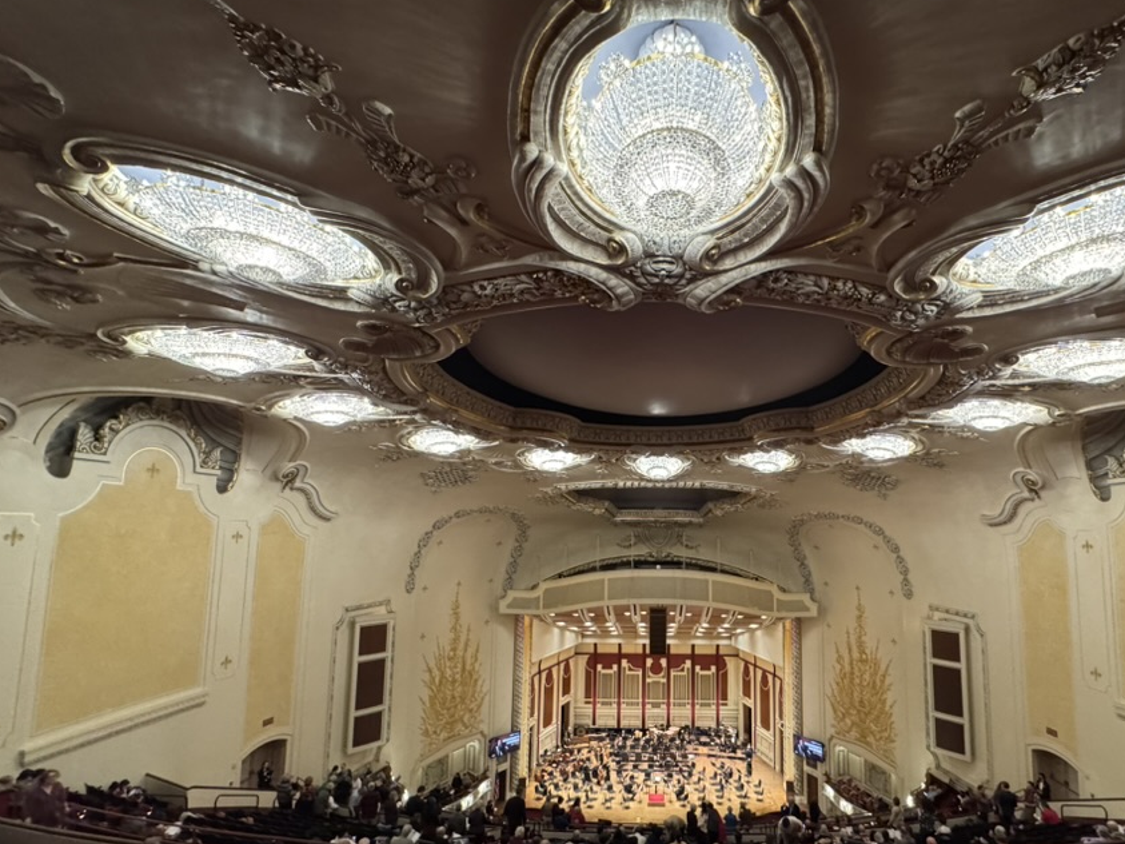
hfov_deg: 90.3
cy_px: 471
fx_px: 552
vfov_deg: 74.4
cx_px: 653
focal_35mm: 17
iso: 800
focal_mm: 2.22
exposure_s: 1/60
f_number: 2.2
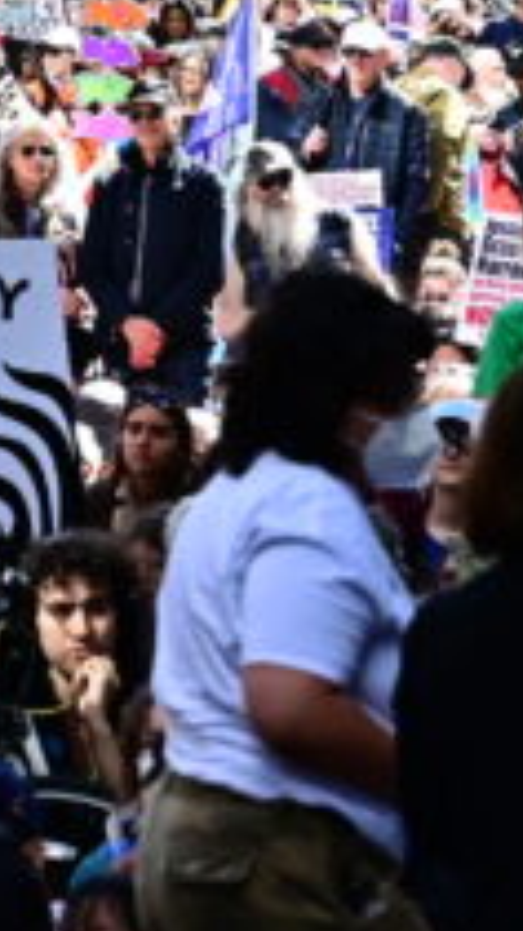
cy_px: 126
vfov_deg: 4.0
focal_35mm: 537
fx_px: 13250
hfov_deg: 2.3
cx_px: 155
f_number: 5
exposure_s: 1/1600
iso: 800
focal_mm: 70
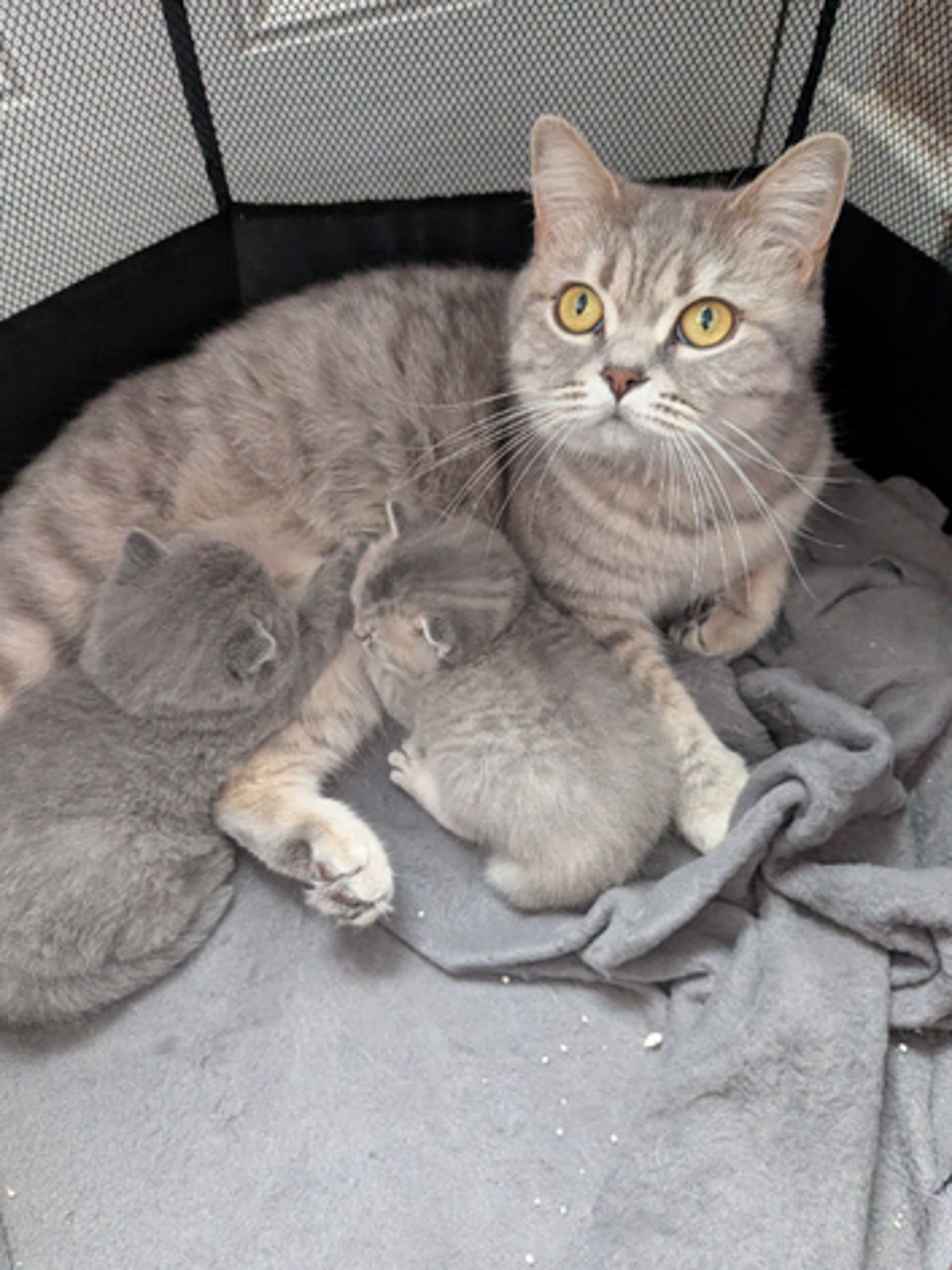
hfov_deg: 56.8
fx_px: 880
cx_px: 476
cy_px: 635
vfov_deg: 71.6
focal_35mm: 24
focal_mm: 4.53
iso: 2732
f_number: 1.7
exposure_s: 1/100
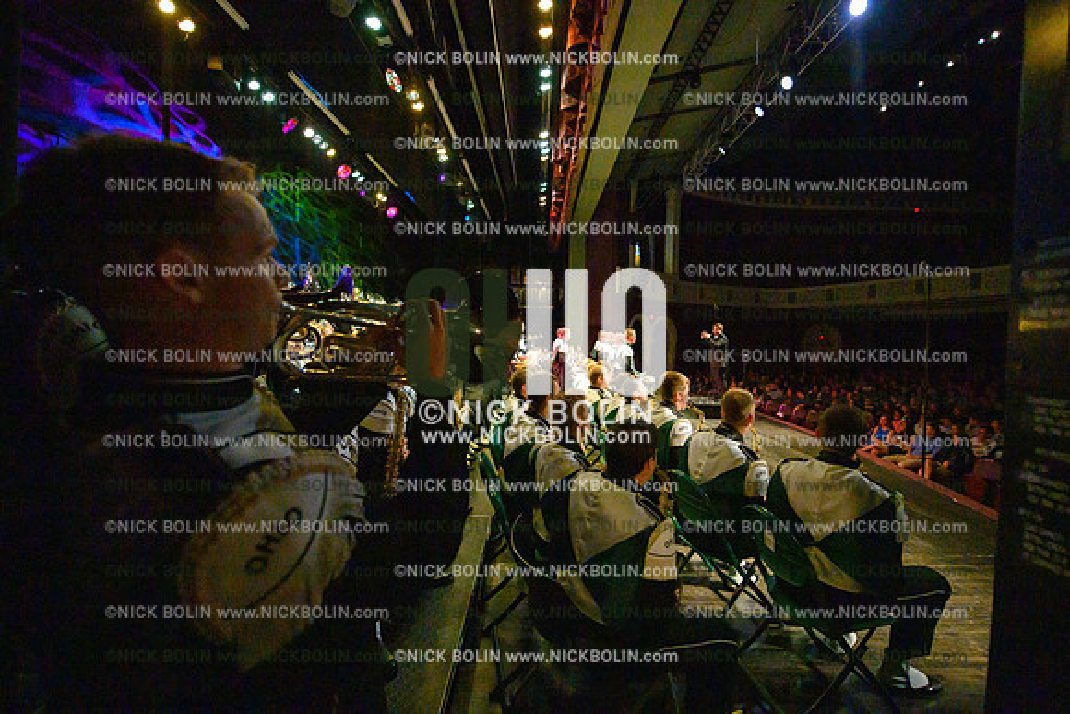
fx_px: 416
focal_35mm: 14
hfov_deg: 104.2
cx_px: 535
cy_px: 357
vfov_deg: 81.2
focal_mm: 14
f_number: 2.8
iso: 25600
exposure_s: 1/2500
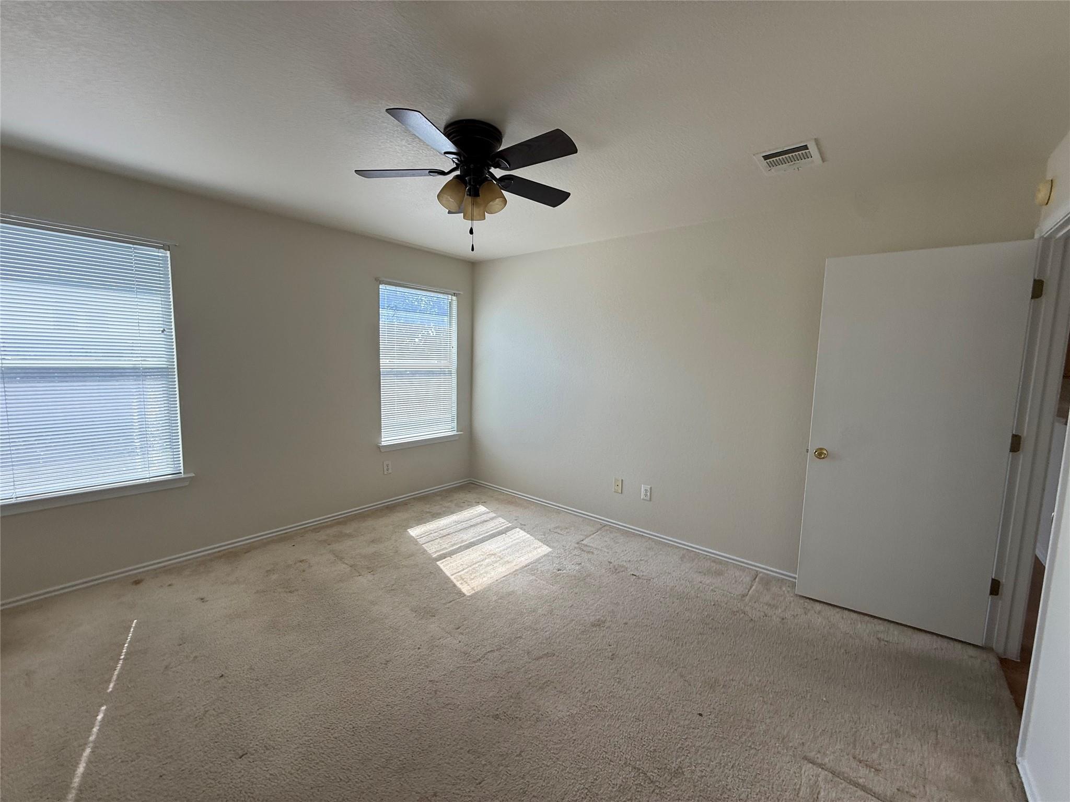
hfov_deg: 102.1
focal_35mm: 14
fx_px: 433
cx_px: 535
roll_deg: -1.4
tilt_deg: -4.3
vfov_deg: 85.7
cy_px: 401
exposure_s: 1/195
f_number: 2.2
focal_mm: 2.22
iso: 50
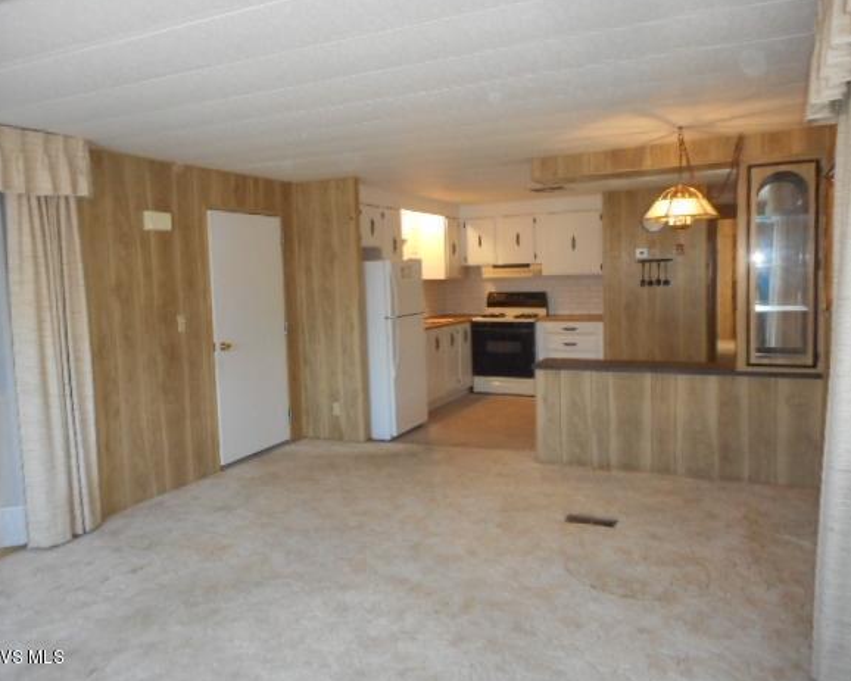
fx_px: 680
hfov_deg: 63.9
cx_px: 390
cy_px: 334
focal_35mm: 27
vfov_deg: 53.2
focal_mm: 4.5
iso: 320
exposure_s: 1/25
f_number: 3.7
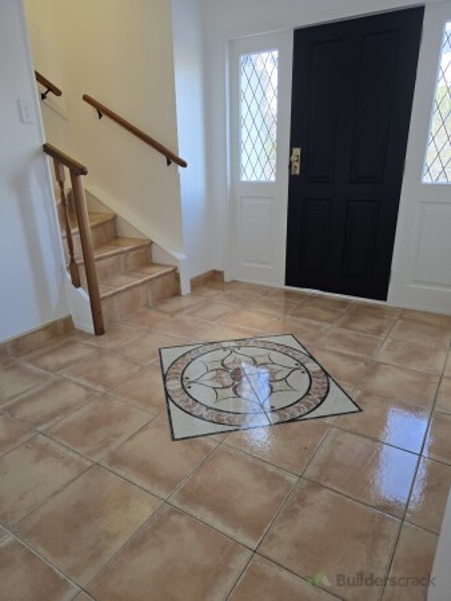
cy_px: 300
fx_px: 399
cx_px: 226
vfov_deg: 73.9
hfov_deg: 58.9
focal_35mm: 23
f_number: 1.7
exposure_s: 1/180
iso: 160
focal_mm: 6.3
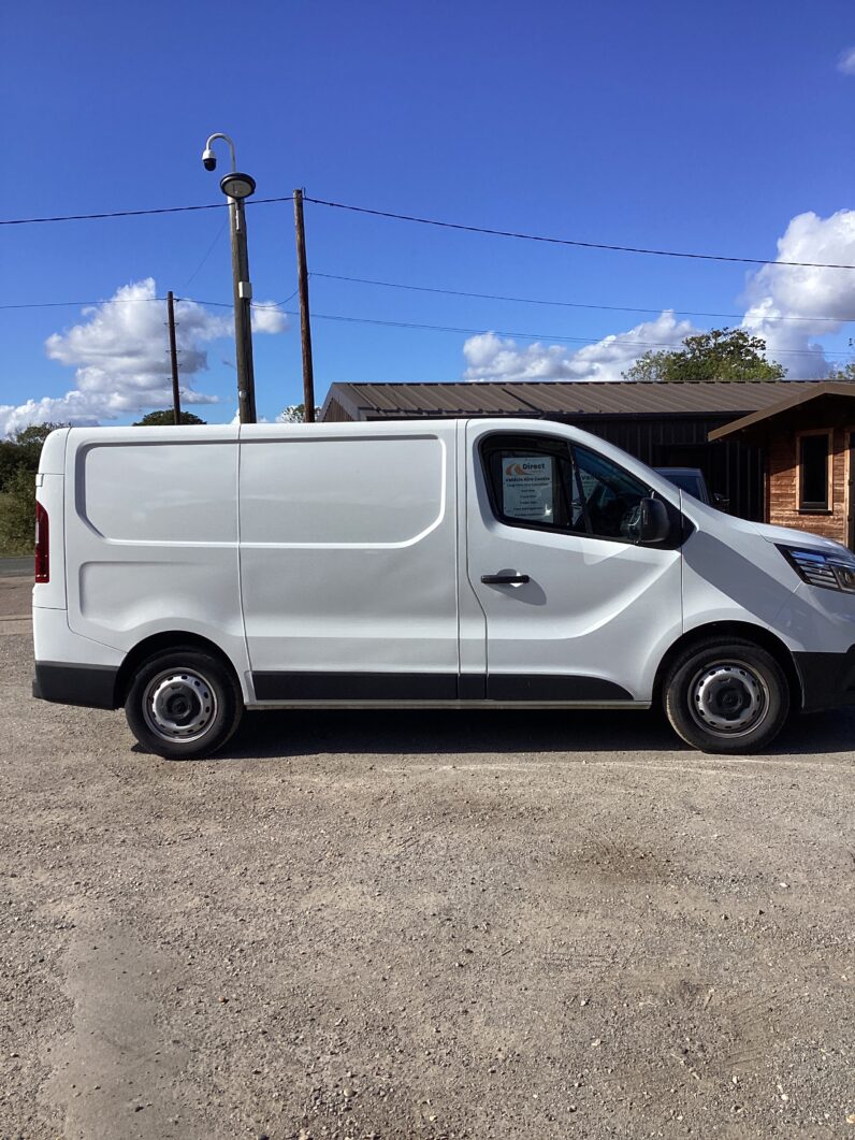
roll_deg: +1.5
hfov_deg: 45.5
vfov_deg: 58.3
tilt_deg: -4.5
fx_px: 1021
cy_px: 570
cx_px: 428
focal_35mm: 31
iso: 25
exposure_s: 1/1631
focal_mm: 3.3
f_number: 2.4
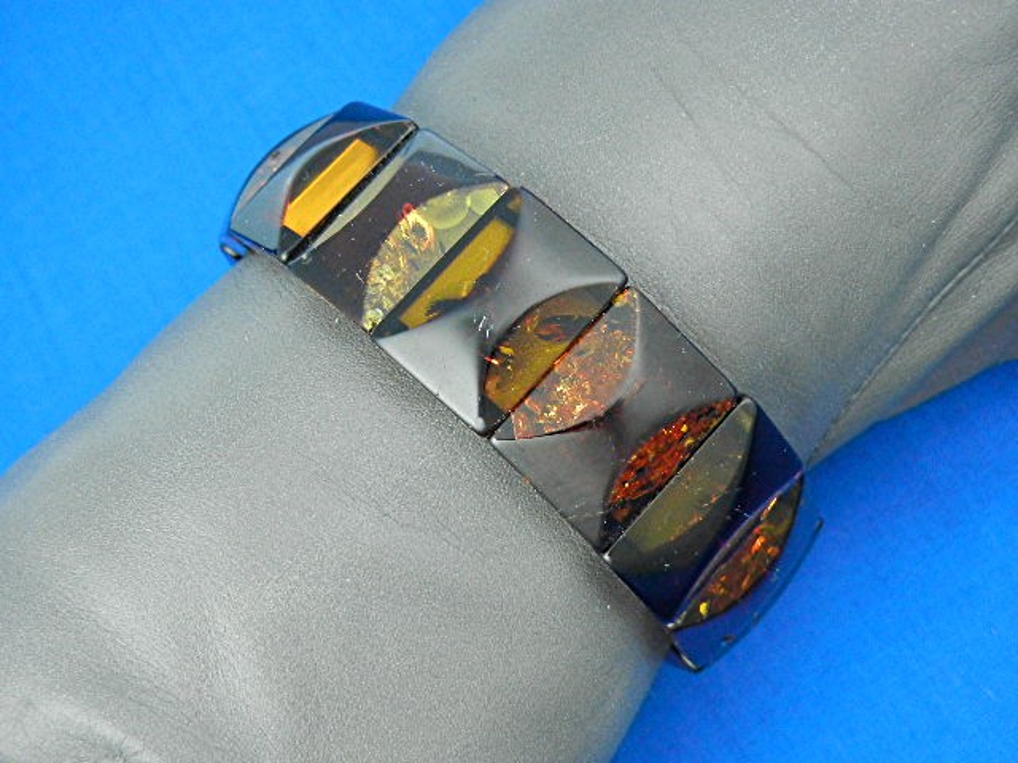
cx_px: 509
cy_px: 382
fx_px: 1735
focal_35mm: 59
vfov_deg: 24.8
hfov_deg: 32.7
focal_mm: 10.6
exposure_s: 1/3.3
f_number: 4
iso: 200
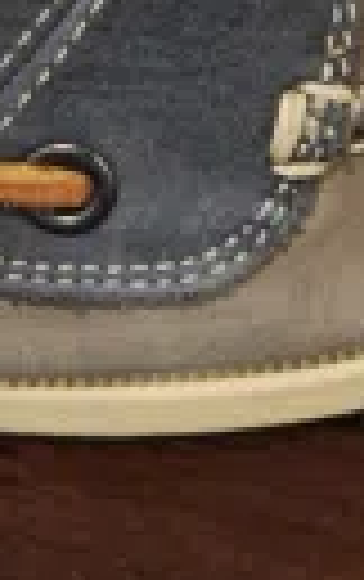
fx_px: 1914
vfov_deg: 16.1
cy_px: -220
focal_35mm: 121
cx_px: -198
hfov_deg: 10.5
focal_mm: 5.4
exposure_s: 1/100
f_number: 1.8
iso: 400
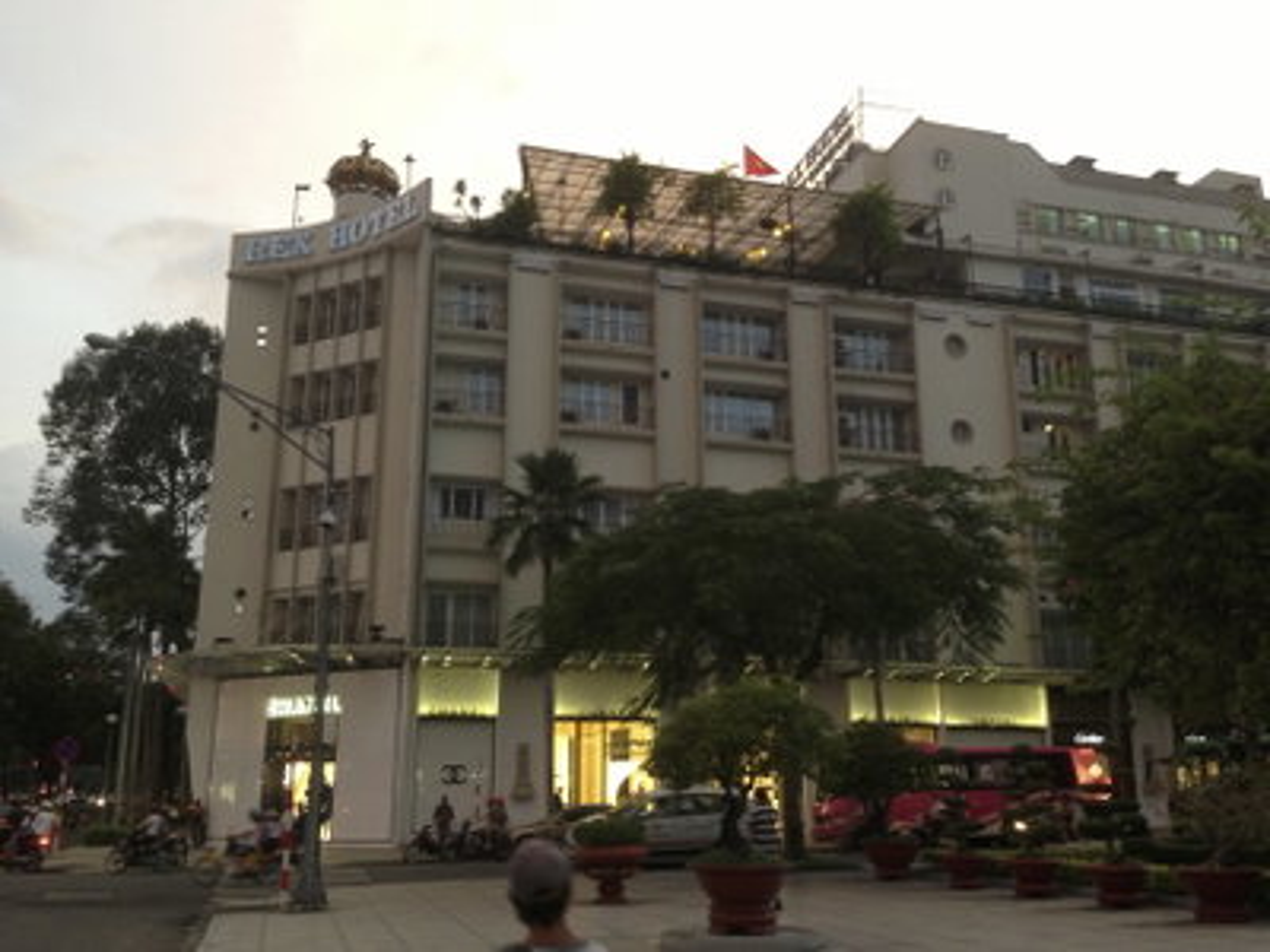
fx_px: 1211
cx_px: 635
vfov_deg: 42.9
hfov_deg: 55.4
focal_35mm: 33
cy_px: 476
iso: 125
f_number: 2.4
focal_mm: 4.13
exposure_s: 1/20
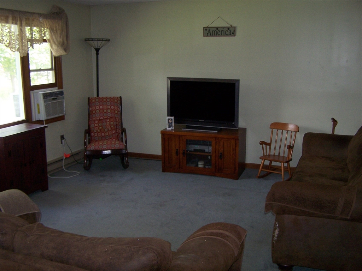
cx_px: 181
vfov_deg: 37.7
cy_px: 136
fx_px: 397
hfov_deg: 49.0
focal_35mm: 38
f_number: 2.8
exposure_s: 1/60
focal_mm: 6.3
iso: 140
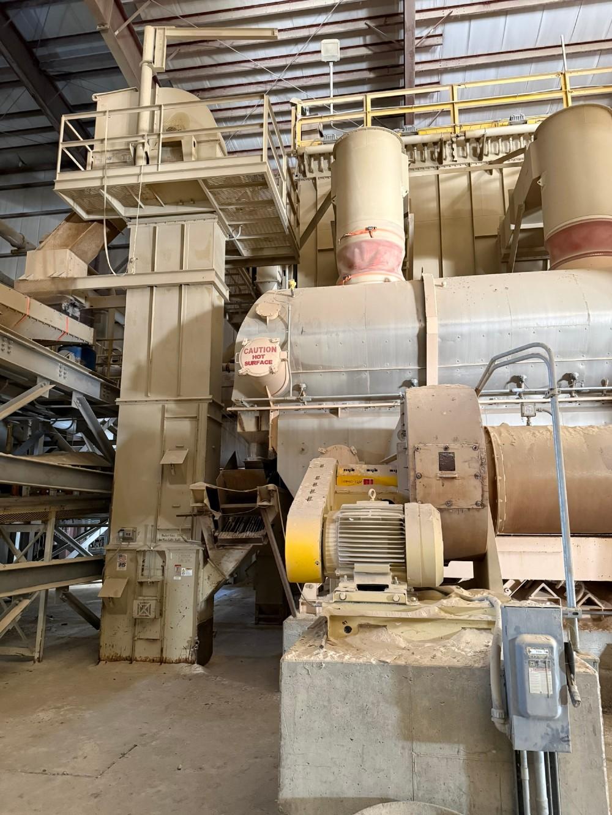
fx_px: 566
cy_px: 408
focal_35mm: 24
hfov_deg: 56.8
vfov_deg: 71.6
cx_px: 306
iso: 800
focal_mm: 6.76
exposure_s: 1/40
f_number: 1.78
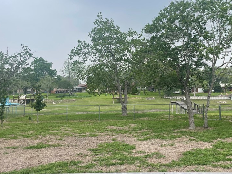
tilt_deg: +1.3
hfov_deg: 49.6
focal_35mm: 37
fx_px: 248
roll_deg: +0.9
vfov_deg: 38.7
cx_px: 146
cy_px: 87
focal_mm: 4.2
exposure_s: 1/1092
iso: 32
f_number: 1.6
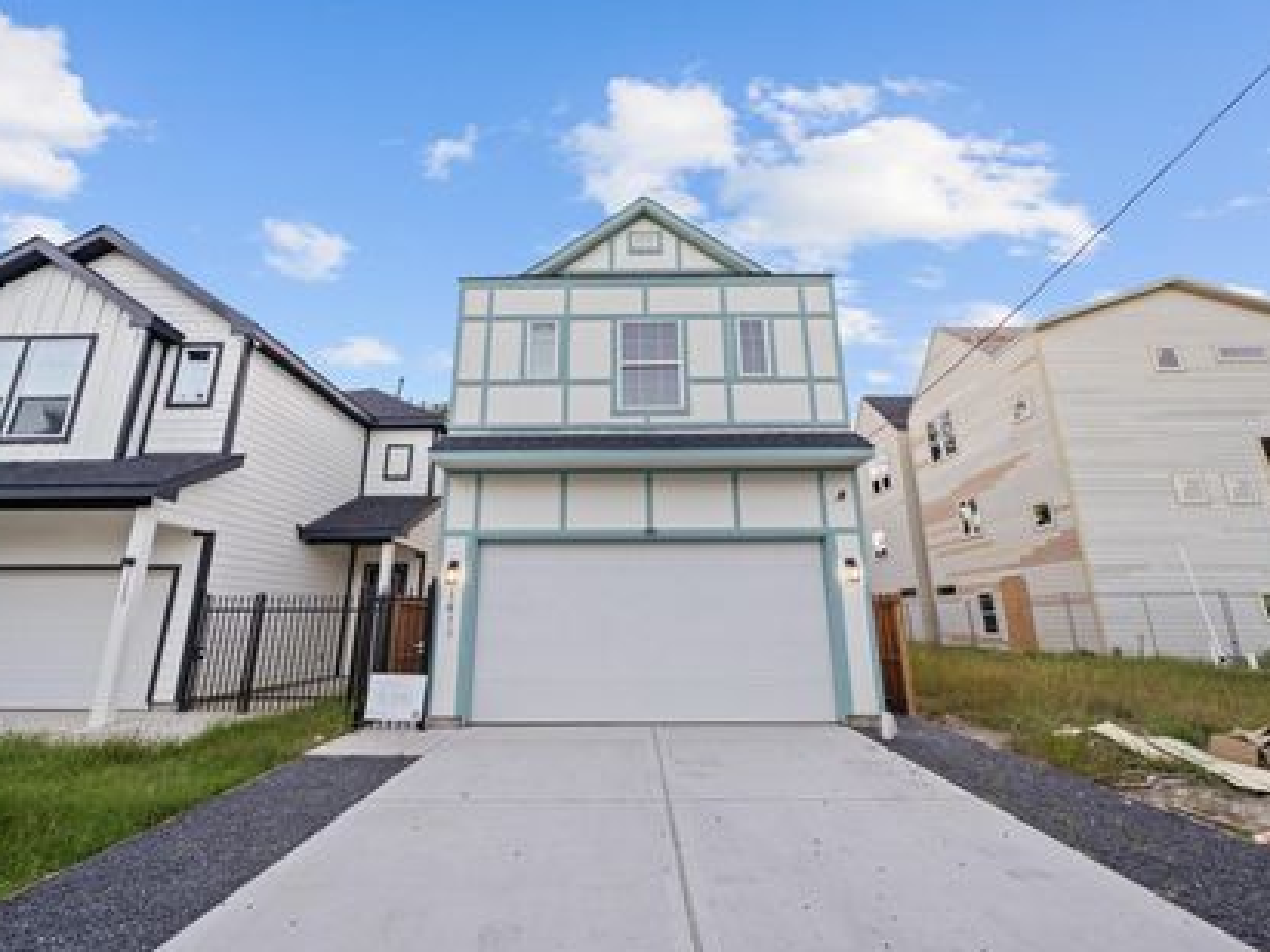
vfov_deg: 85.7
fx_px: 514
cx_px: 632
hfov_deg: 102.1
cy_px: 488
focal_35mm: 14
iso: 1000
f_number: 4
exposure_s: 1/30
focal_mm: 12
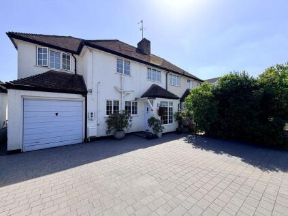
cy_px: 108
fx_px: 116
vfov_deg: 85.6
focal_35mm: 14
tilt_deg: +1.1
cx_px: 144
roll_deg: +0.4
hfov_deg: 102.1
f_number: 2.2
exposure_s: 1/942
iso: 20
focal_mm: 2.22
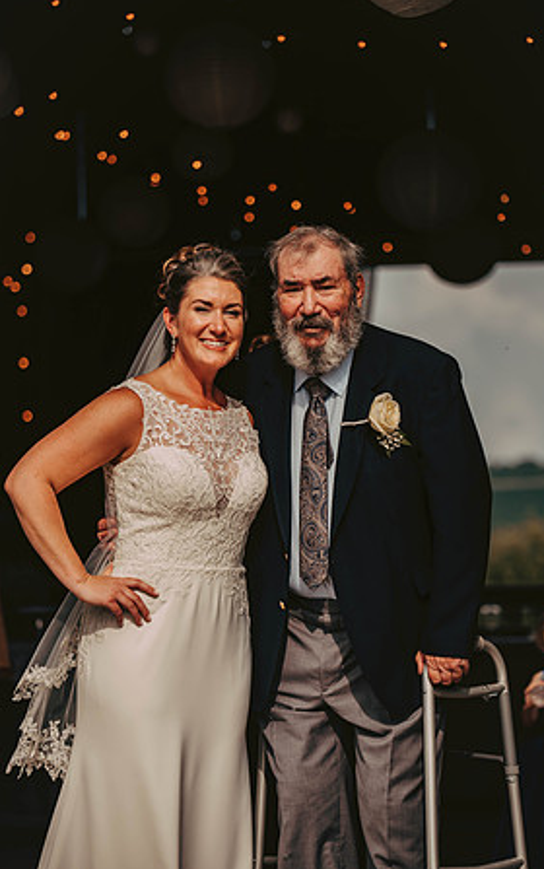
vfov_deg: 17.0
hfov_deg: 10.7
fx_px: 2913
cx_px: 274
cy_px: 434
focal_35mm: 123
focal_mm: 120
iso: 200
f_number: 2.8
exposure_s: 1/2500
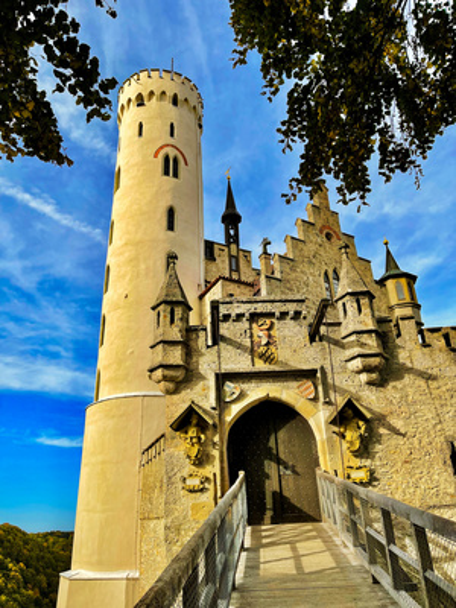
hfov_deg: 53.1
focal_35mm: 26
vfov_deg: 67.3
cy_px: 304
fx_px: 457
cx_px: 228
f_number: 1.6
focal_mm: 5.1
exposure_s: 1/2924
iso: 32
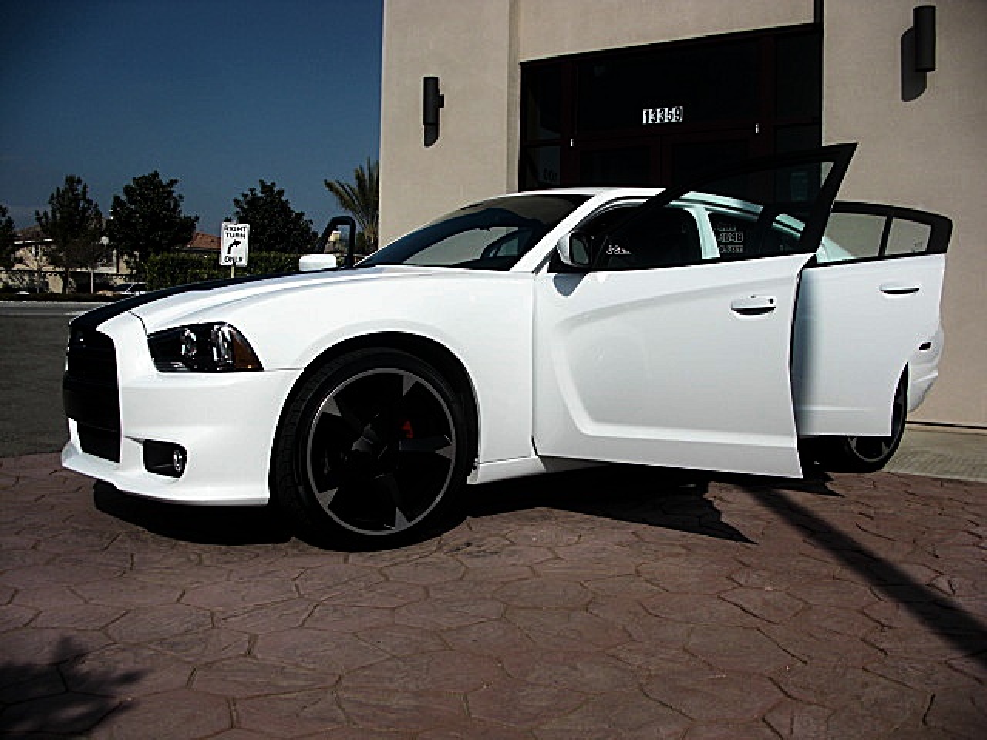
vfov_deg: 39.7
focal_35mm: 36
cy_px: 370
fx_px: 1026
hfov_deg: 51.4
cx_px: 494
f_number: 7.9
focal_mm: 6.3
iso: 50
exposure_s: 1/250
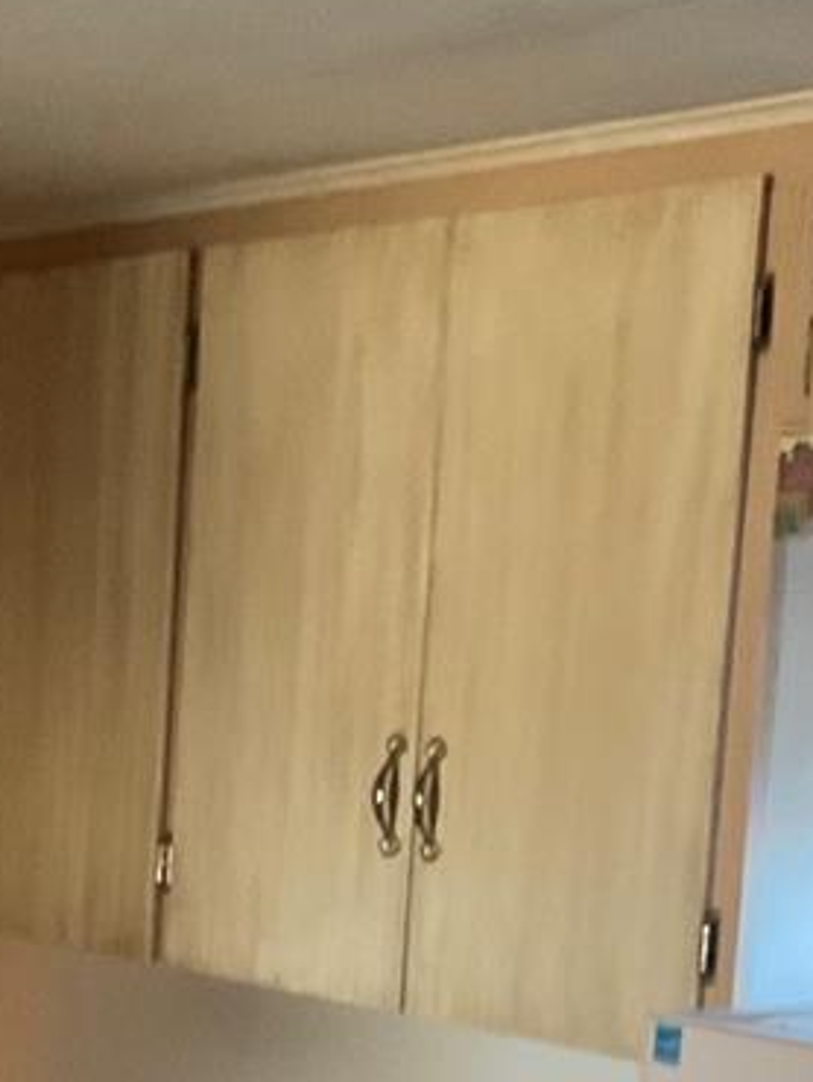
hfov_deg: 15.6
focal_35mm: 94
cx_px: 149
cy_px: 1155
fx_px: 2940
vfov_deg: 20.0
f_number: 1.8
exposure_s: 1/30
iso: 250
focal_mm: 3
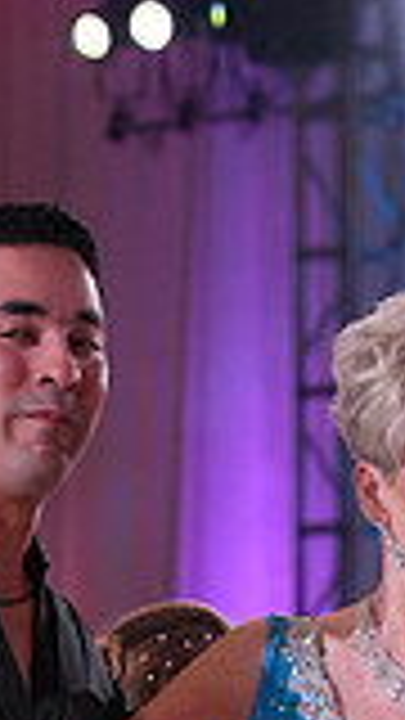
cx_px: 272
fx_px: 6224
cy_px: 1048
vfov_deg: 6.5
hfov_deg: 3.7
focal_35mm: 326
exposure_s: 1/500
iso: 2500
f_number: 4
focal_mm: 86
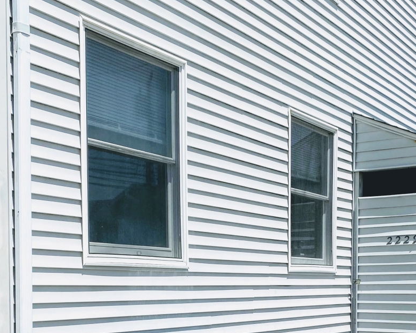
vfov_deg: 27.8
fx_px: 640
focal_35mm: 52
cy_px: 314
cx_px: 252
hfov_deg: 35.8
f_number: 1.8
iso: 32
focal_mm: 4.25
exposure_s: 1/5747
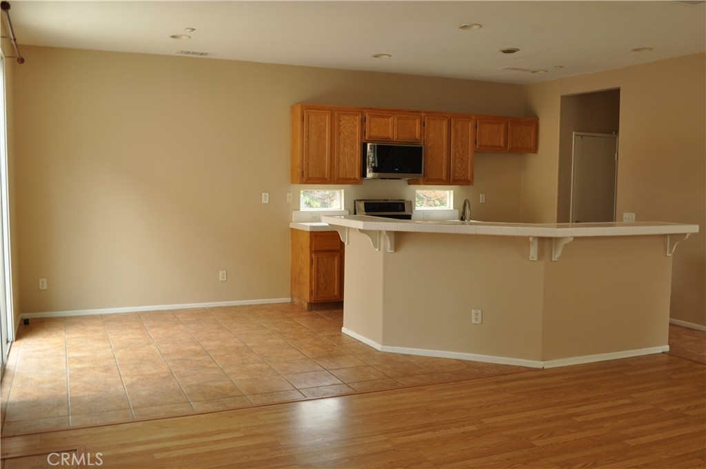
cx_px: 353
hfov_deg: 57.3
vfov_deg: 39.9
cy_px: 234
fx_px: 646
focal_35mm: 33
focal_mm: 22
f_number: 8
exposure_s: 1/10
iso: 200
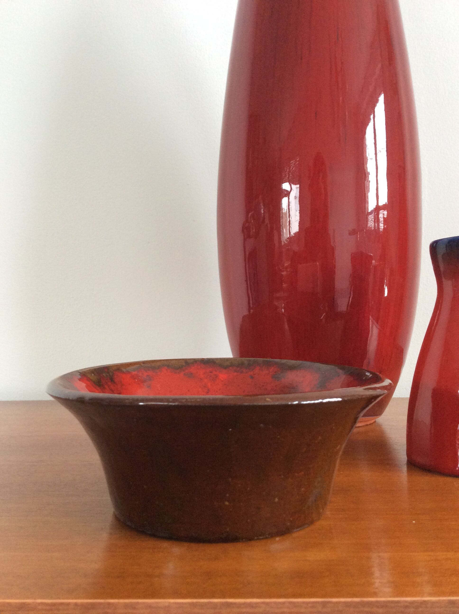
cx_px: 230
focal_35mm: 32
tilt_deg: +1.8
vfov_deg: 56.9
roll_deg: +0.6
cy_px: 307
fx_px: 567
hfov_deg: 44.1
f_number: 2.4
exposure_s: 1/25
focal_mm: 3.3
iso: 100
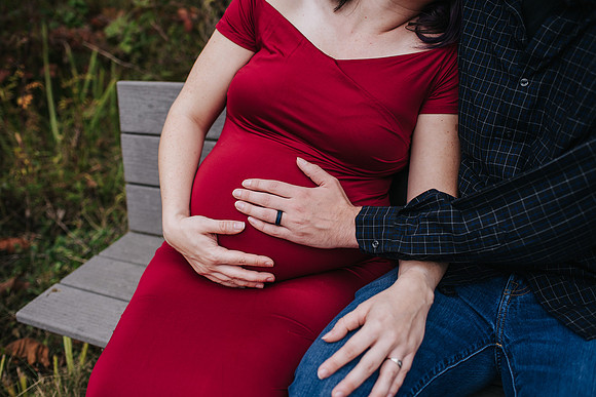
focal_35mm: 35
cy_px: 198
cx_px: 298
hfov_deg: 54.4
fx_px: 580
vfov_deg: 37.9
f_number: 3.2
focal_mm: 35
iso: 110
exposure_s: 1/800
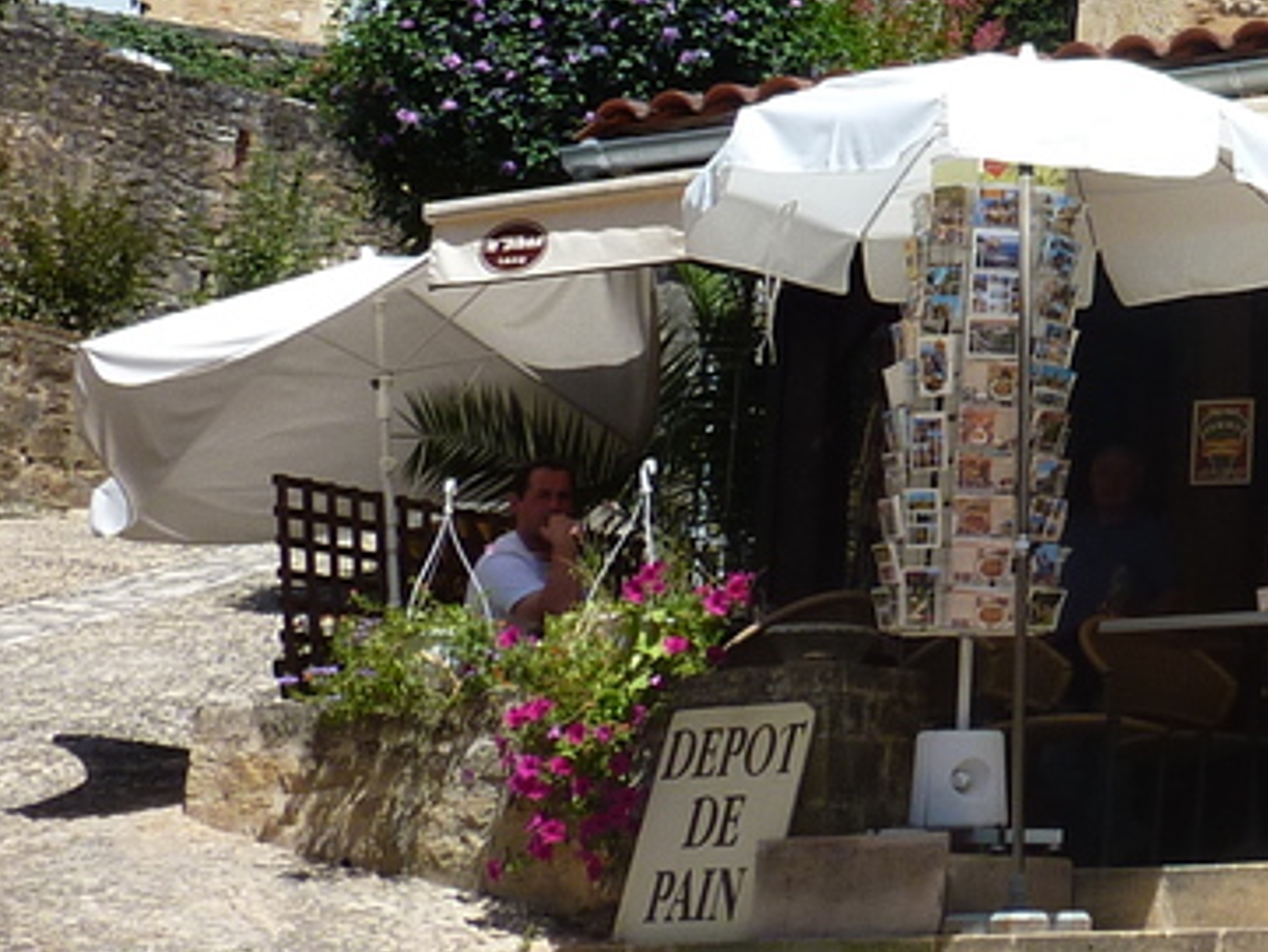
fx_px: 3041
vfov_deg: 17.6
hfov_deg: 21.3
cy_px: 158
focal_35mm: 83
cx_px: 1654
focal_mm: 4.1
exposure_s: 1/500
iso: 80
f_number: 4.5
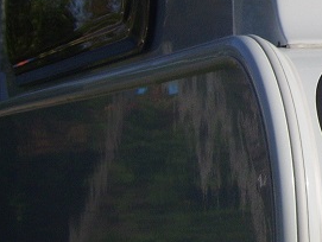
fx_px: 2058
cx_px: 440
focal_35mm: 221
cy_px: -52
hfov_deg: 8.8
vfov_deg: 6.7
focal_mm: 12.3
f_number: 7.7
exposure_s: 1/500
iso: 50
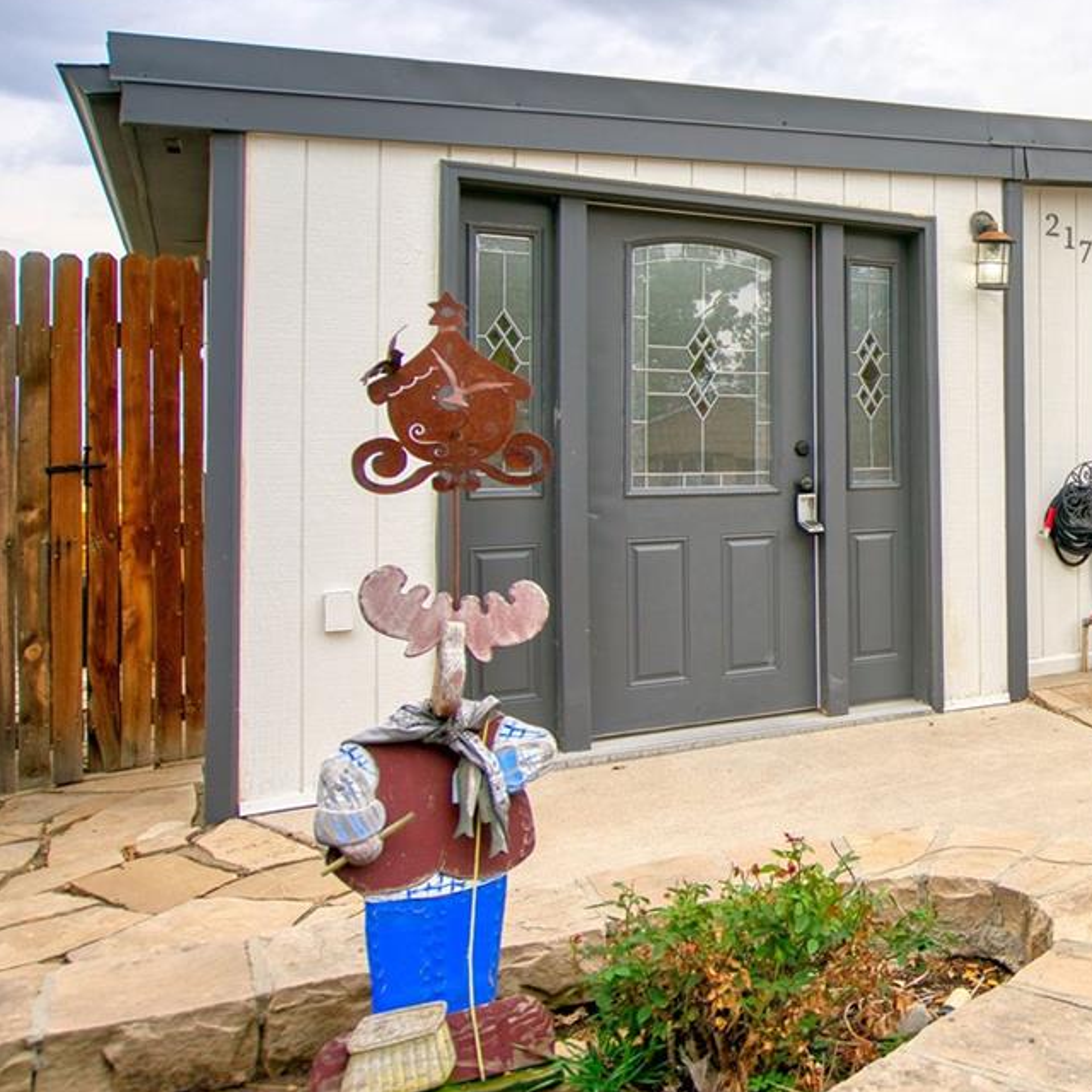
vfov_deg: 48.1
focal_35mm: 34
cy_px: 421
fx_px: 1213
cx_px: 1170
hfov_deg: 40.3
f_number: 4
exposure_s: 1/1000
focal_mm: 16
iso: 500
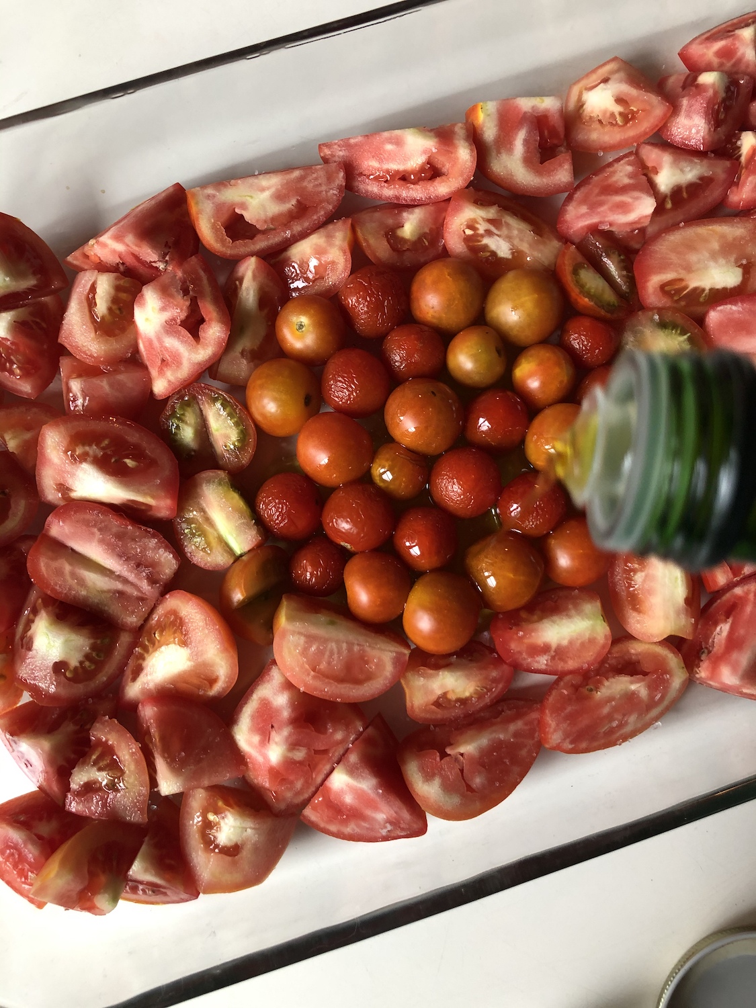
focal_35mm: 28
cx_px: 378
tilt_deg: -81.9
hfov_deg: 49.7
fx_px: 815
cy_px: 504
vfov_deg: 63.4
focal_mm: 3.99
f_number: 1.8
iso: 40
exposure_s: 1/20
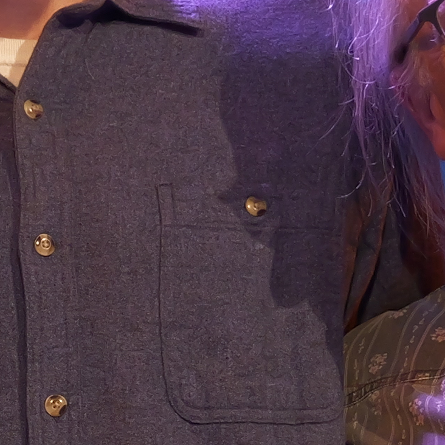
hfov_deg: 5.4
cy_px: 627
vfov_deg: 5.4
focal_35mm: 321
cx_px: -308
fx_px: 4669
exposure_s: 1/60
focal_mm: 23
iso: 500
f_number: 3.4
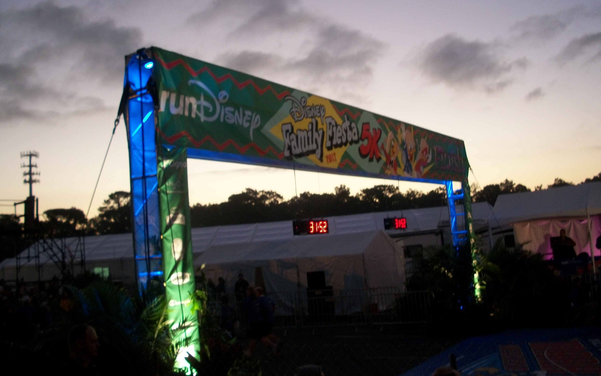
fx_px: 622
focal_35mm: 38
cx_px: 300
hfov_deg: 51.5
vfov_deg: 33.5
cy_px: 163
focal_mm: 6.3
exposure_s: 1/40
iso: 160
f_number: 3.1
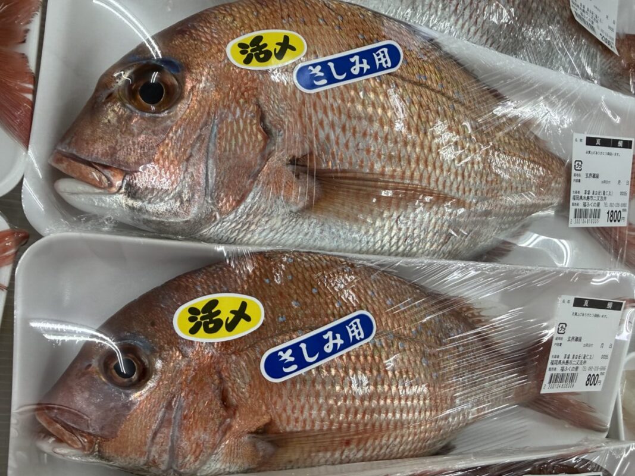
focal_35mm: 24
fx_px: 440
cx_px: 318
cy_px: 238
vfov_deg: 56.8
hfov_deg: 71.6
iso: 160
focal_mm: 2.22
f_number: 2.2
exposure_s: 1/120
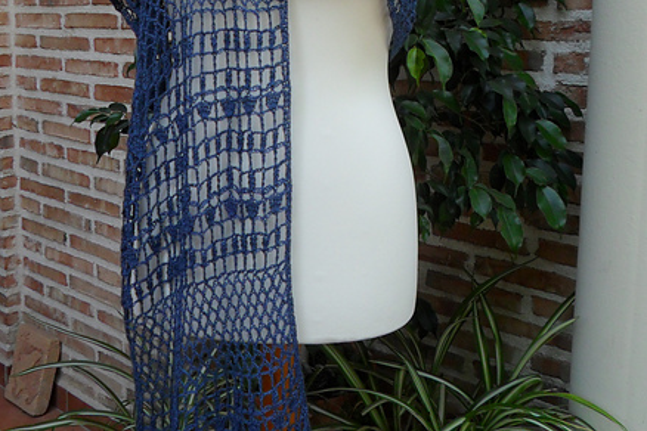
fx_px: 737
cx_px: 294
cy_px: 118
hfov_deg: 47.4
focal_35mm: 41
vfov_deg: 32.1
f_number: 3.5
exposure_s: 1/90
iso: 80
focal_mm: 4.9
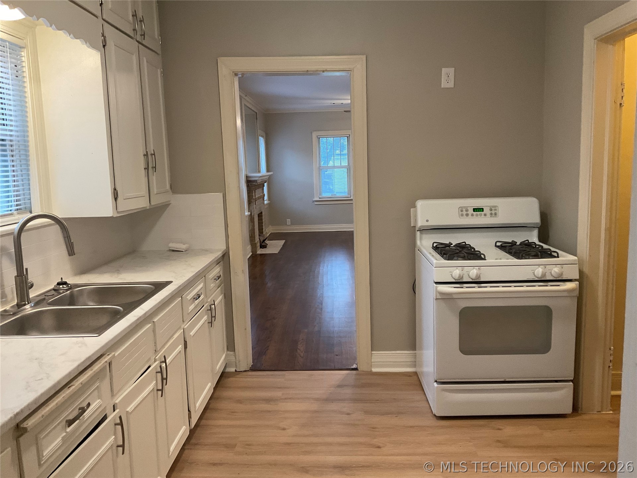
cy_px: 239
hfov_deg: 61.7
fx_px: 534
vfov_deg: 48.2
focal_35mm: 29
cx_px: 318
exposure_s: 1/60
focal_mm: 3
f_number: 1.8
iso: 125
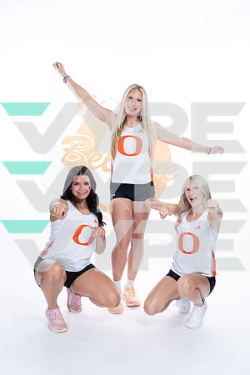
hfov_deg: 28.1
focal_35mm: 48
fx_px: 500
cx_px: 125
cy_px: 188
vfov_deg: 41.1
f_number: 5.6
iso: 400
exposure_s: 1/250
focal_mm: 48
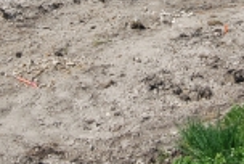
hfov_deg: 17.9
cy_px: -38
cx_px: 148
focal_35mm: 114
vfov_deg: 11.8
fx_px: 772
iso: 100
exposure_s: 1/250
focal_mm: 23
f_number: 8
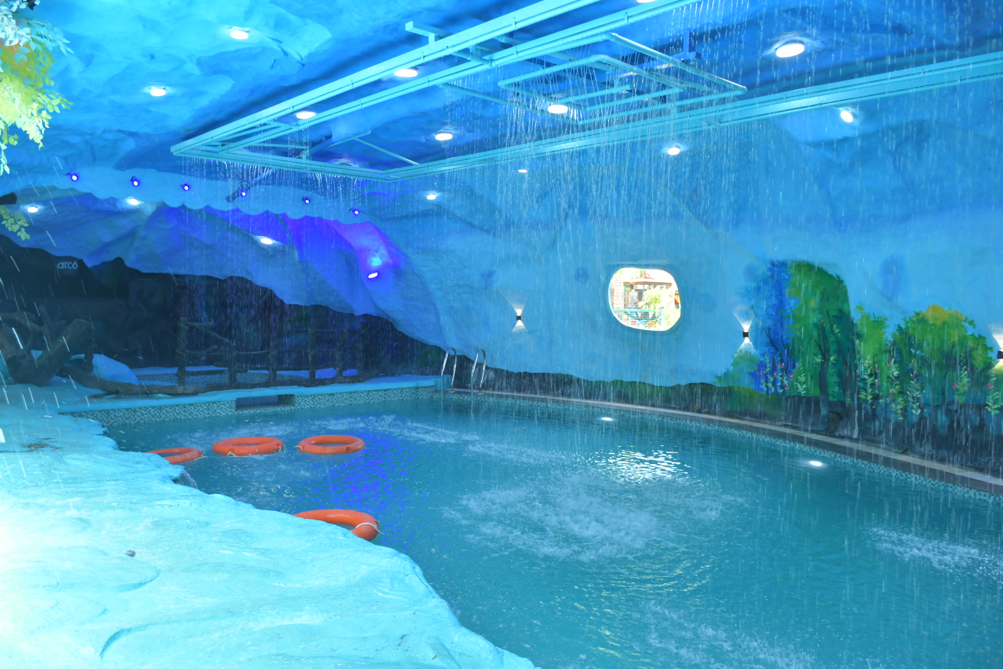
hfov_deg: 67.4
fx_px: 752
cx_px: 502
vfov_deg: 47.9
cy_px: 334
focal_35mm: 27
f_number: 4.5
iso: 400
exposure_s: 1/100
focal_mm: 18
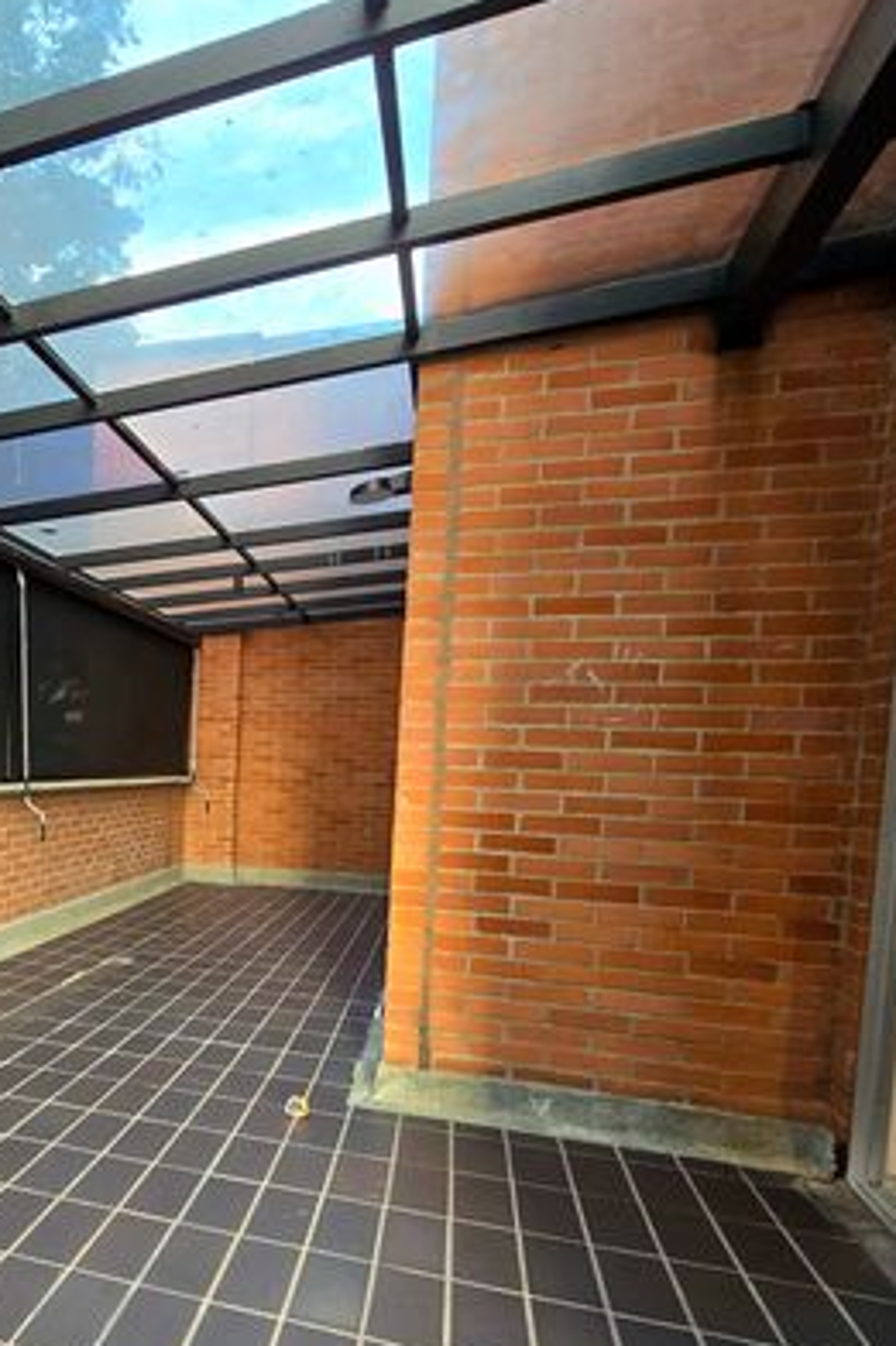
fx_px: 859
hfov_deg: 48.5
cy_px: 833
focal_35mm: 23
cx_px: 69
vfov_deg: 74.9
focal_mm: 2.2
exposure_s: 1/100
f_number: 2.2
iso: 200
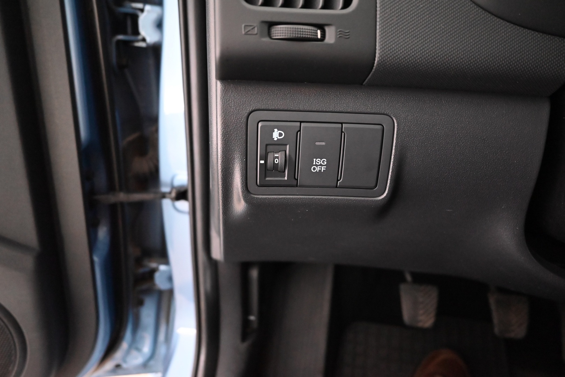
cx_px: 282
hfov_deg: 73.7
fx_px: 377
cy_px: 188
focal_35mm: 24
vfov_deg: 53.1
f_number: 4
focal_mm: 24
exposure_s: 1/60
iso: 9000
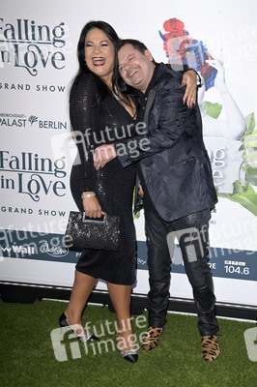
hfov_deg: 28.0
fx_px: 515
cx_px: 128
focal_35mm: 48
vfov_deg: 41.1
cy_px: 194
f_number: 6.3
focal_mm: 48
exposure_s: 1/250
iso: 640
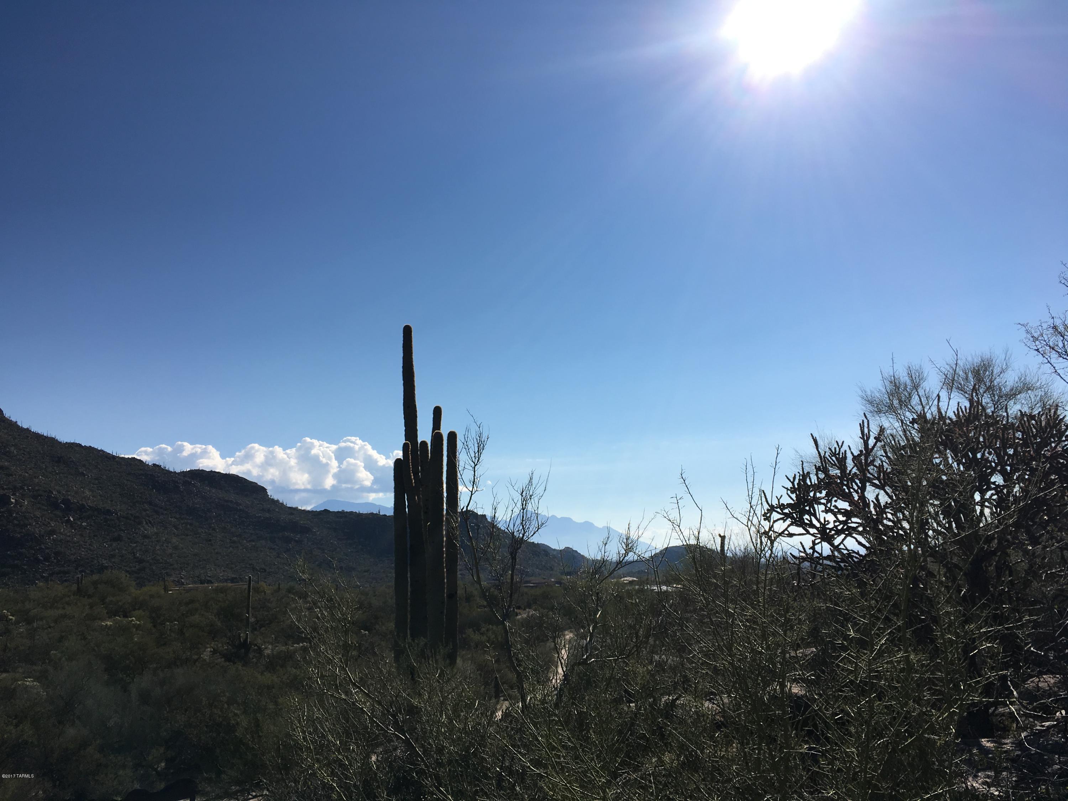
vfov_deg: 48.2
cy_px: 400
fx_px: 895
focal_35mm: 29
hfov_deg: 61.7
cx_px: 534
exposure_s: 1/3497
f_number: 2.2
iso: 25
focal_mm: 4.15
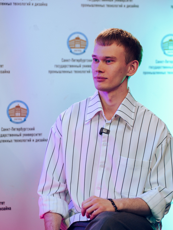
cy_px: 105
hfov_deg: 12.2
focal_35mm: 121
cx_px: 97
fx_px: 806
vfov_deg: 16.3
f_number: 2.8
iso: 320
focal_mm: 99
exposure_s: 1/200
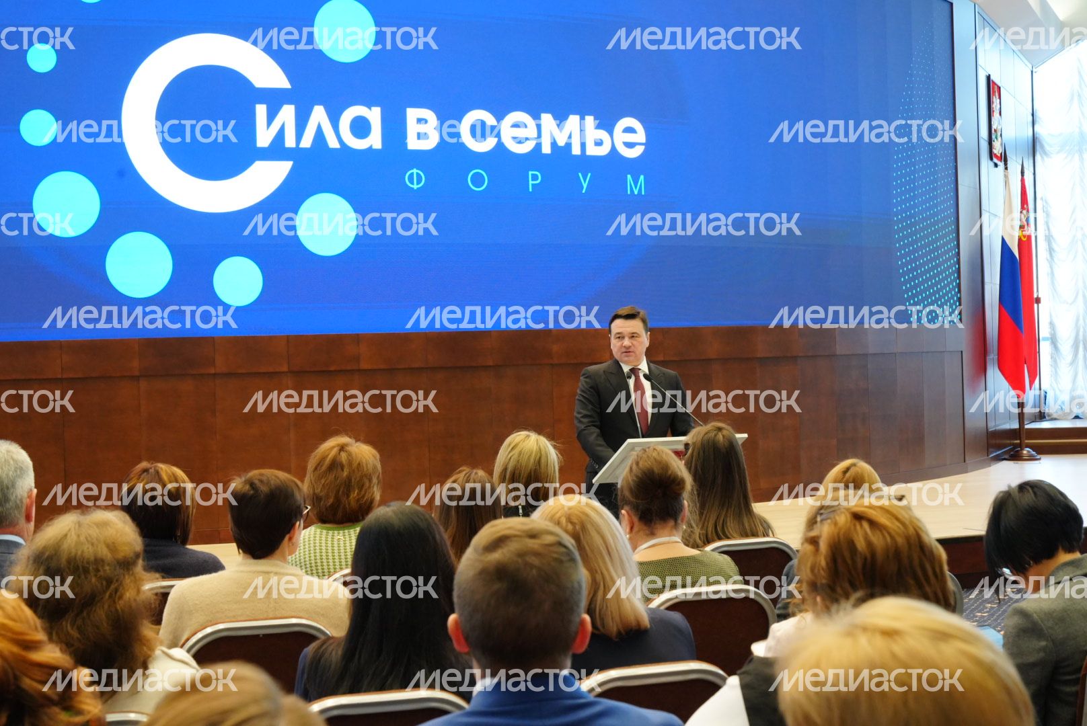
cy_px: 363
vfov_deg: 23.0
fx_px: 1783
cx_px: 544
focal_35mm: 59
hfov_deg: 33.9
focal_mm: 59
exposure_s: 1/30
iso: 3200
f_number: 9
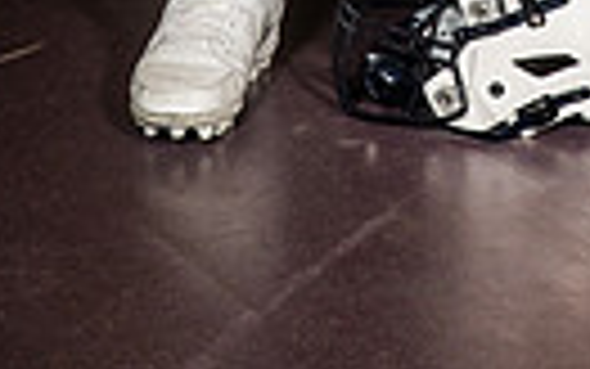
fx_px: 3153
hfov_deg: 10.6
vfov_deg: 6.3
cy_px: -616
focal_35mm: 196
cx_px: 572
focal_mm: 56
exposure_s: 1/250
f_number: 5.6
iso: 500
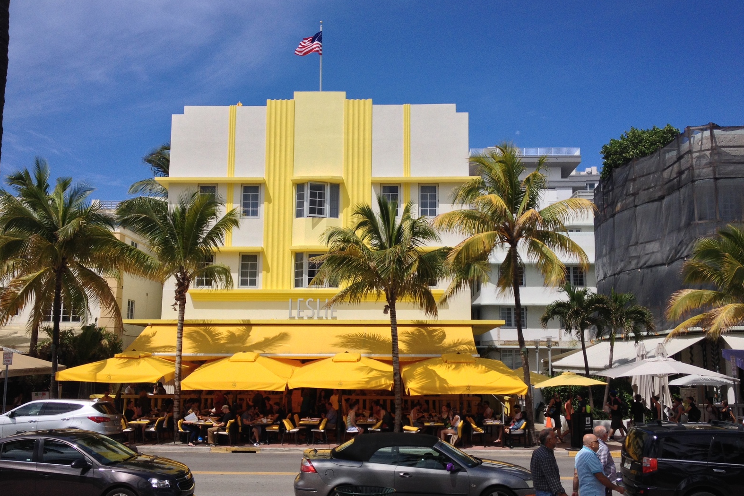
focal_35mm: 37
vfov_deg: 35.9
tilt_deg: +6.2
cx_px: 375
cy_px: 263
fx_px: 765
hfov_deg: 51.9
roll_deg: -0.4
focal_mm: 4.28
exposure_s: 1/2907
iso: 50
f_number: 2.4
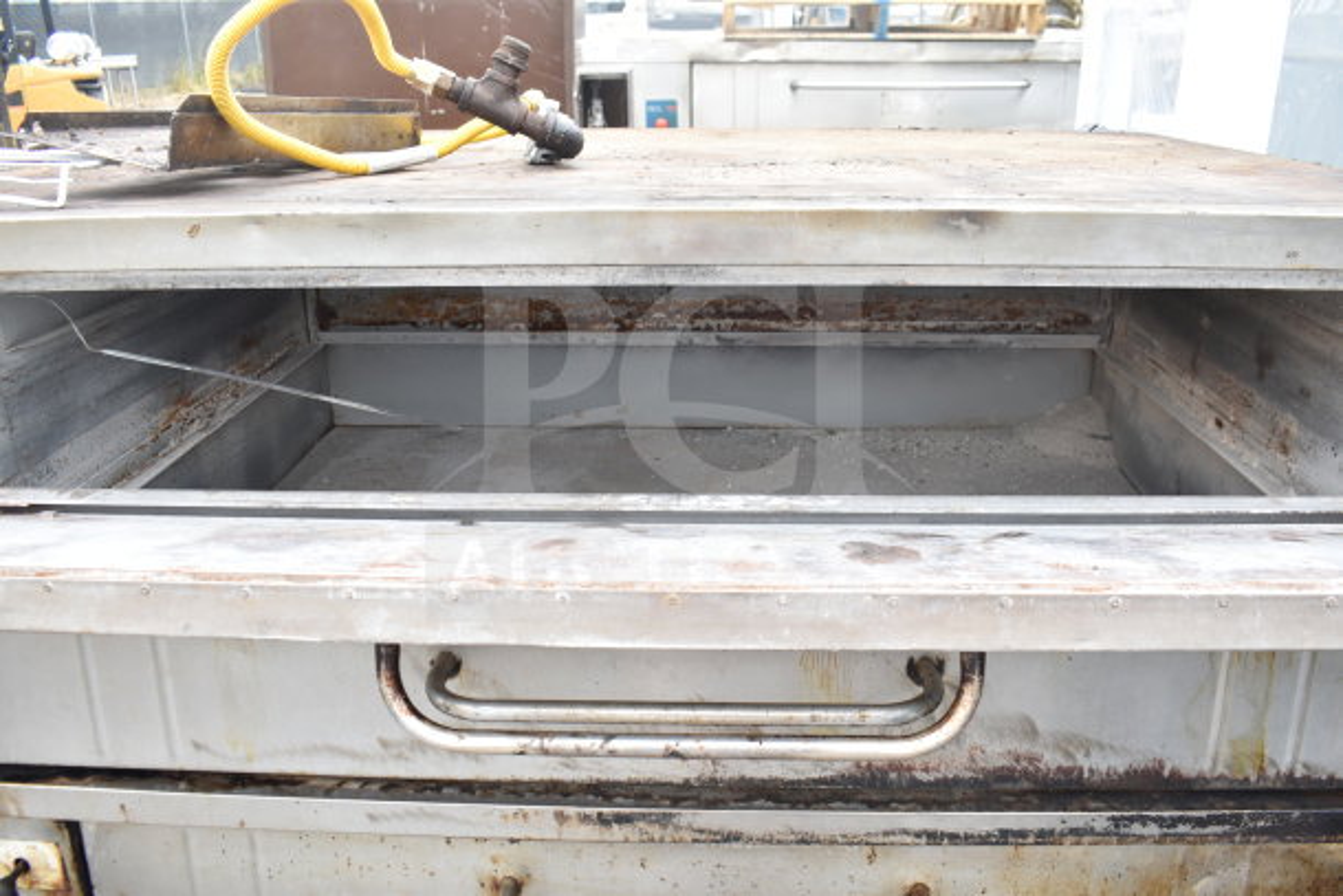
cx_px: 672
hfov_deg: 61.9
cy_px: 448
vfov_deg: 43.6
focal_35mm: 30
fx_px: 1119
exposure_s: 1/100
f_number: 5
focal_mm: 20
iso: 200
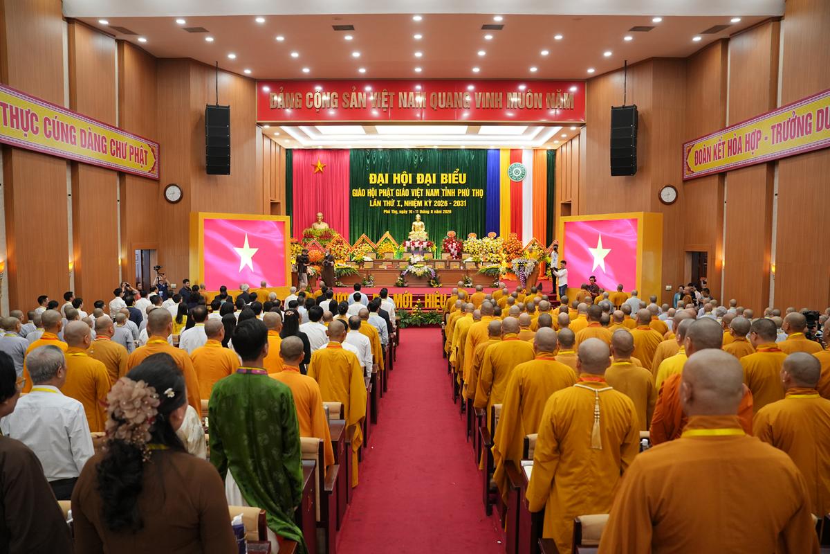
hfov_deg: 73.7
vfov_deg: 53.1
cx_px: 415
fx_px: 553
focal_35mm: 24
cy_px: 277
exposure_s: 1/125
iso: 1600
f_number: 4
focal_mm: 24
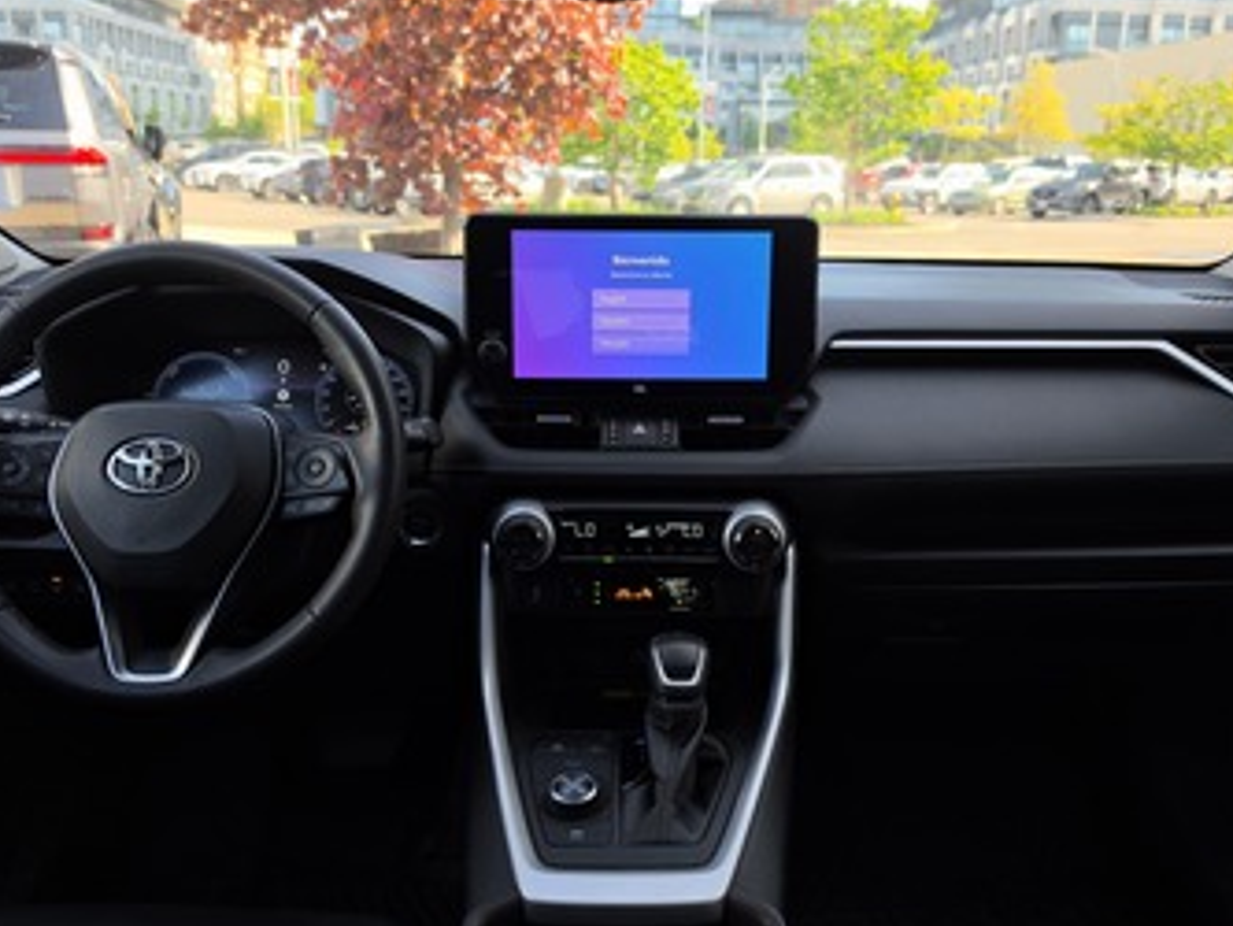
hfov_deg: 61.6
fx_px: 1033
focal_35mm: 29
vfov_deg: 48.2
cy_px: 480
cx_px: 633
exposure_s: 1/359
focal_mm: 6.5
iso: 25
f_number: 1.4
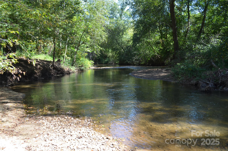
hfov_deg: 57.3
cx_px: 114
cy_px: 76
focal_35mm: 33
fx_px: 209
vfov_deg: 39.8
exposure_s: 1/125
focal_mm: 22
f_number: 5.6
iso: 200
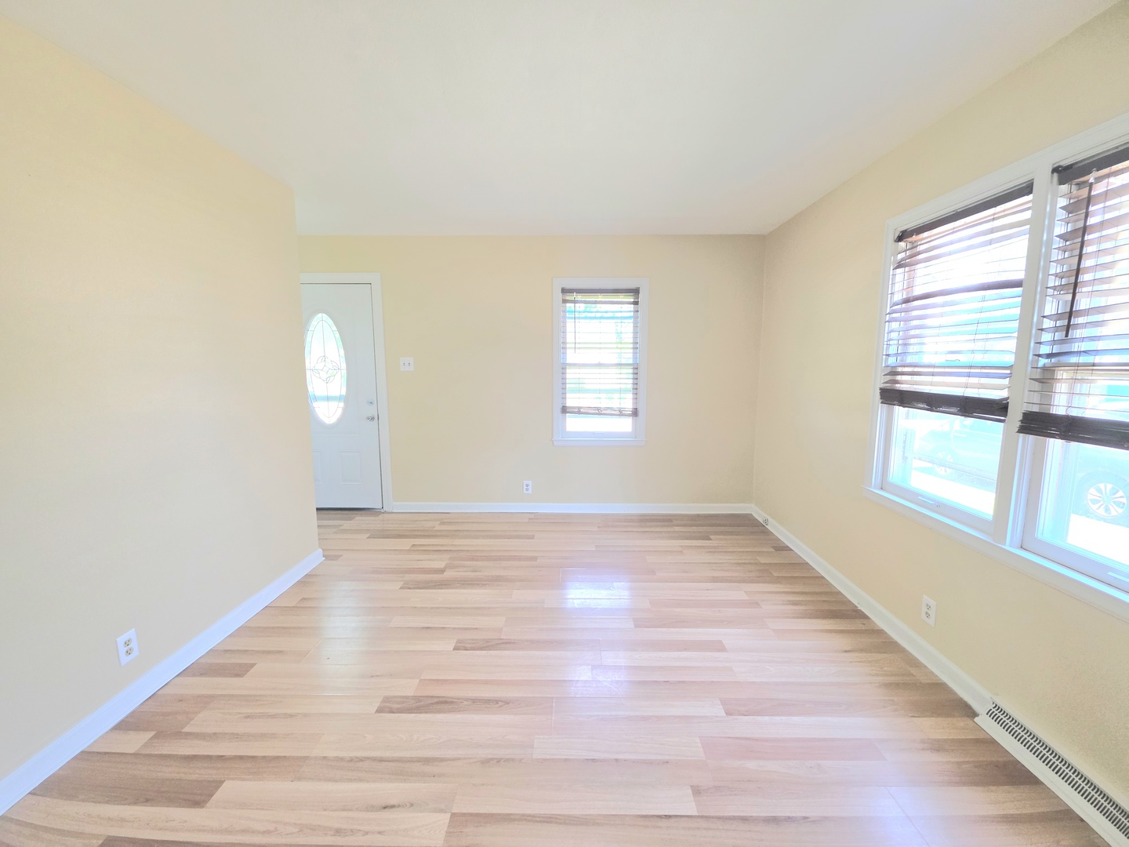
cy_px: 424
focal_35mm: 13
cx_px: 564
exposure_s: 1/120
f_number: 1.9
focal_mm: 2.2
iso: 64
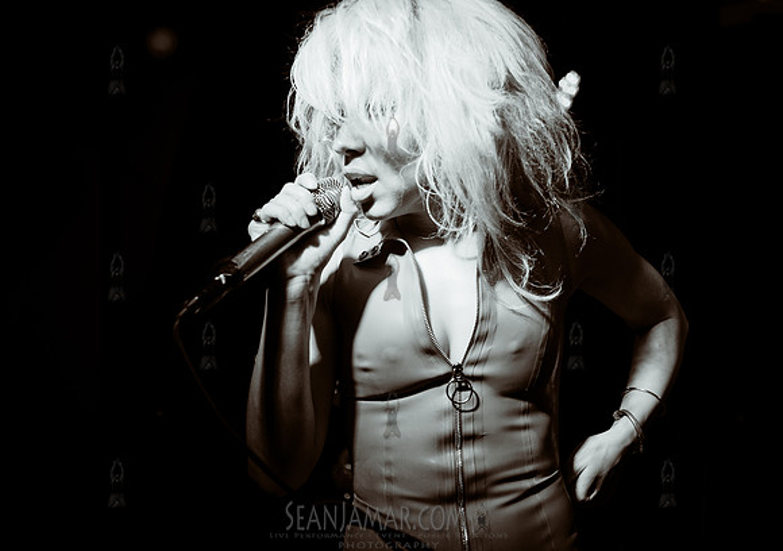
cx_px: 449
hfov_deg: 48.2
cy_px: 300
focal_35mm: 39
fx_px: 873
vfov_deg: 35.0
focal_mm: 35
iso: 4000
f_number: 3.2
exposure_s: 1/500
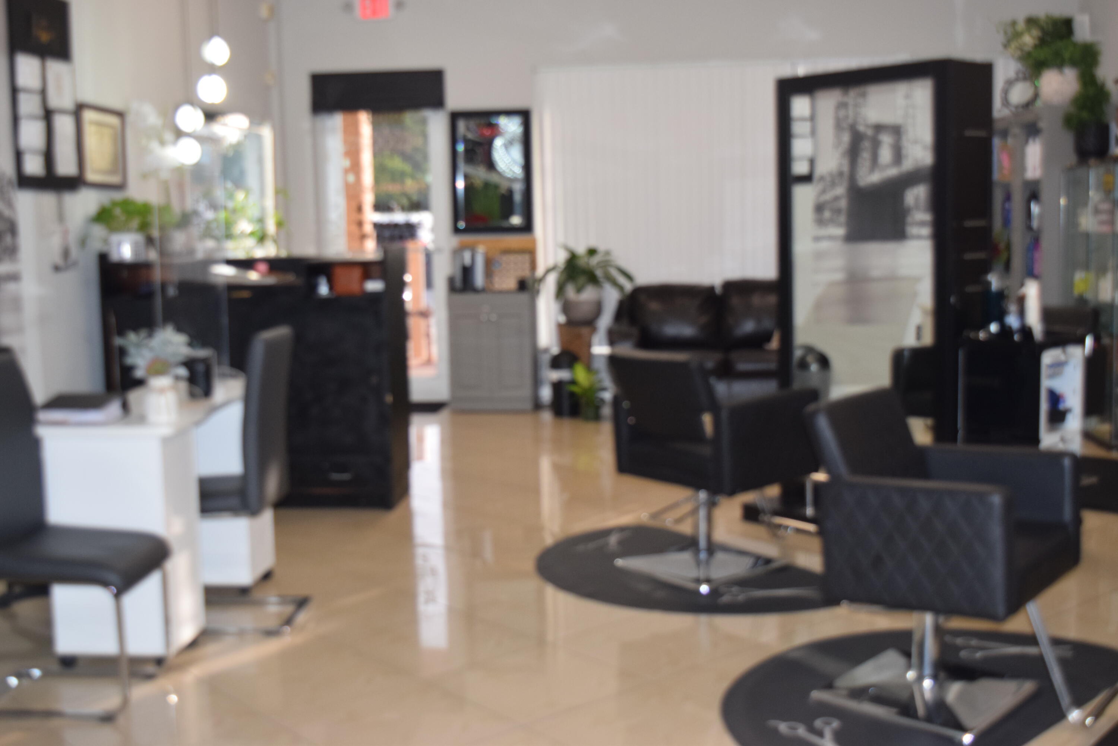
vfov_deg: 30.9
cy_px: 373
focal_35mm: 44
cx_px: 559
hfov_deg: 45.0
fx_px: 1351
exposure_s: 1/100
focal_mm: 29
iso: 800
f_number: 5
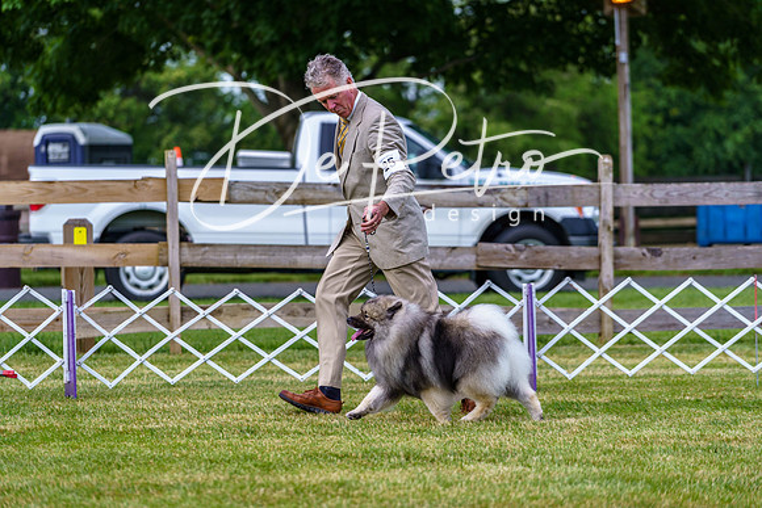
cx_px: 381
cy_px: 254
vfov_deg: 8.0
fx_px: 3620
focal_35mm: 171
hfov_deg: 12.0
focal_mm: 171
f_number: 4
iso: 200
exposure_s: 1/500
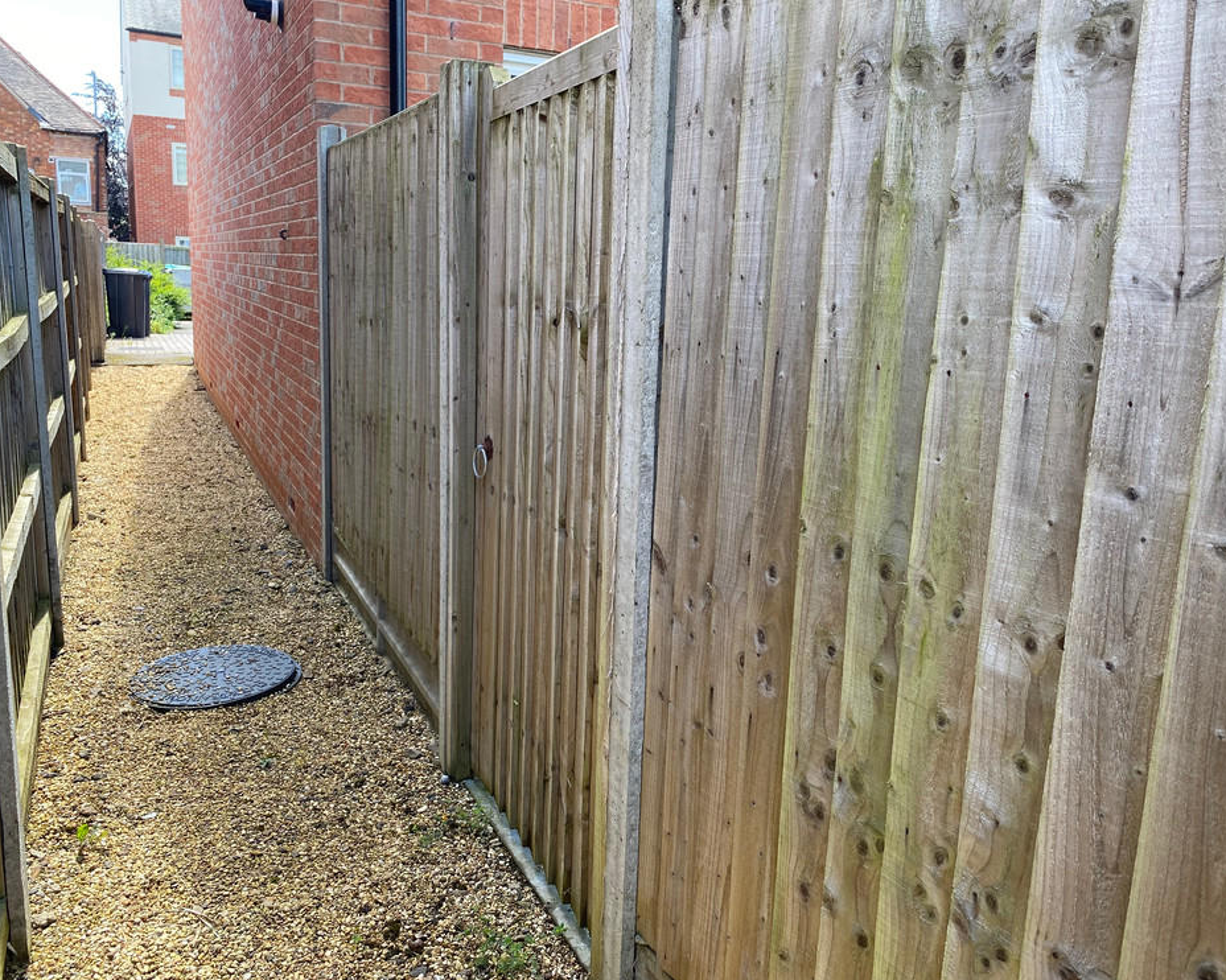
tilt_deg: -10.7
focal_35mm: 28
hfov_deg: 62.2
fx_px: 1016
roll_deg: -2.4
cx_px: 641
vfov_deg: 51.5
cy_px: 475
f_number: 1.8
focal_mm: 4.25
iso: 32
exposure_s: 1/249
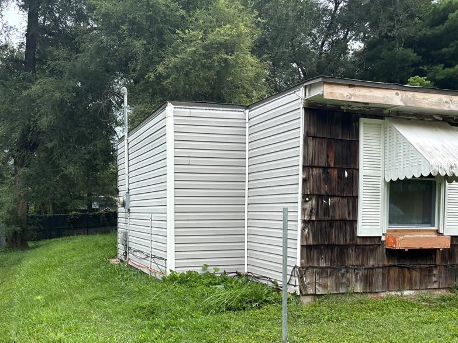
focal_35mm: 34
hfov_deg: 53.5
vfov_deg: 41.4
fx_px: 450
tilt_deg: -1.8
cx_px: 177
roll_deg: -1.2
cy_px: 221
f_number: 1.6
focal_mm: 5.96
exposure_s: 1/943
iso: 50
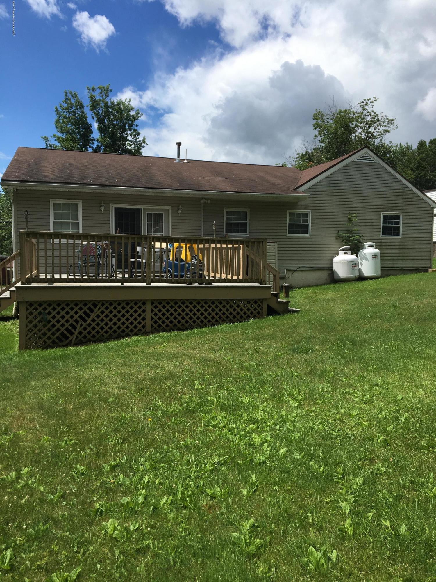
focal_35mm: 29
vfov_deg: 61.7
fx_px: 487
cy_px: 291
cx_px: 218
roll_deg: -1.2
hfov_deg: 48.2
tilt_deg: -2.7
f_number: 2.2
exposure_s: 1/2404
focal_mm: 4.15
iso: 25
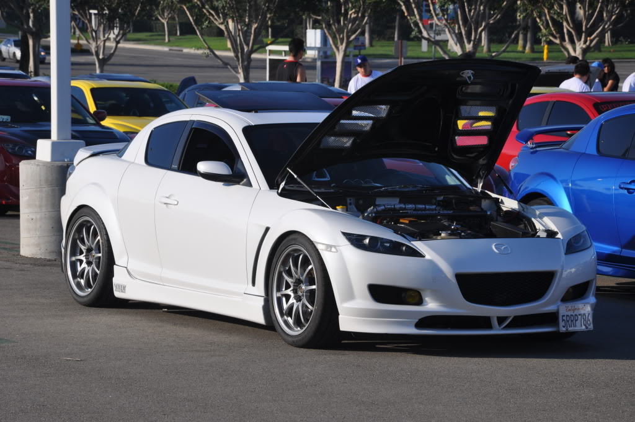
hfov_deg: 13.1
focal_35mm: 158
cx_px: 318
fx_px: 2775
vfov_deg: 8.7
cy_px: 211
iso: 200
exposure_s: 1/400
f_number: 10
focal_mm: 105
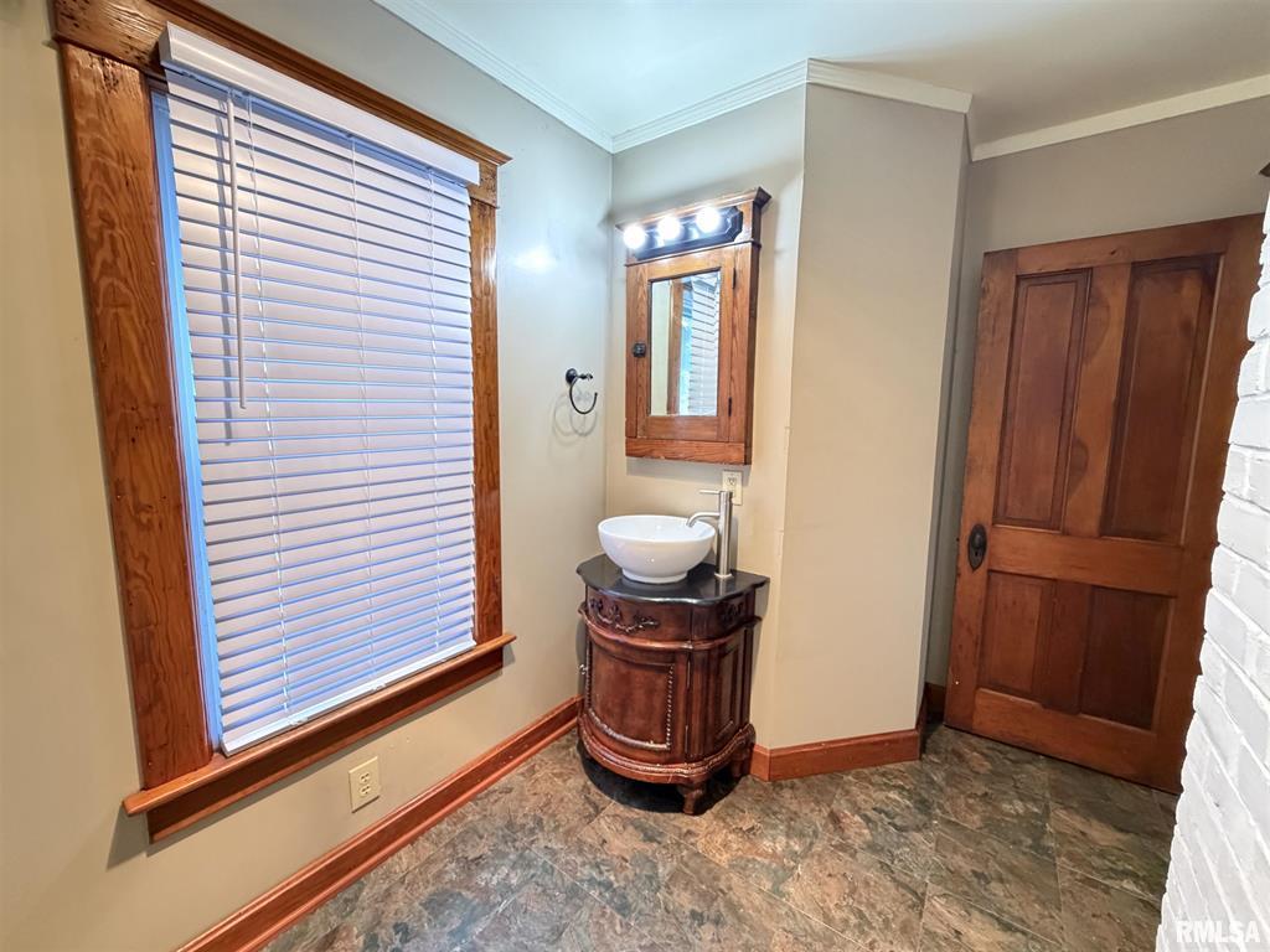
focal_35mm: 14
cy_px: 476
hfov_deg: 102.1
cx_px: 635
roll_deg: -0.7
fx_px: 514
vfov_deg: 85.7
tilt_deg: -7.5
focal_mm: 2.22
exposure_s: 1/60
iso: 640
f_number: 2.2
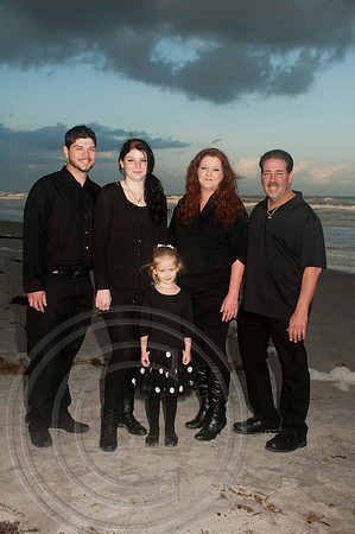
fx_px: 623
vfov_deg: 46.4
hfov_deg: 31.8
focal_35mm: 42
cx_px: 178
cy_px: 267
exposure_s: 1/125
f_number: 5.6
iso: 100
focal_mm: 28
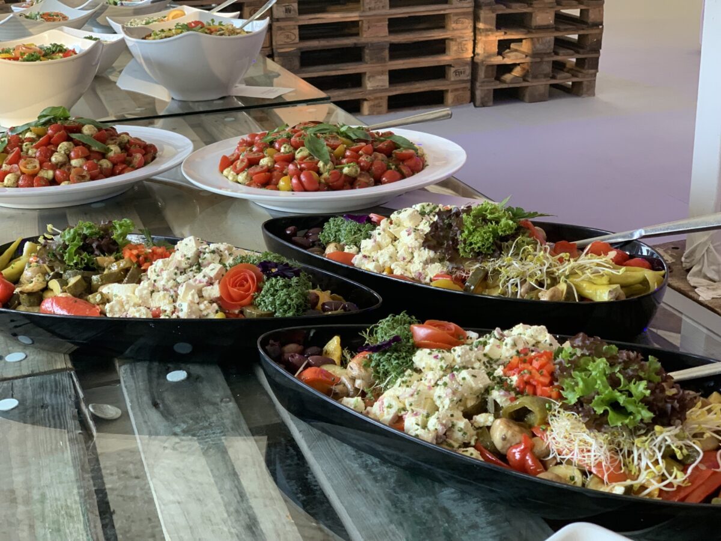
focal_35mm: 52
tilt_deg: -20.4
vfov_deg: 28.0
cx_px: 360
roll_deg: +1.2
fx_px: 1083
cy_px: 270
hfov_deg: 36.8
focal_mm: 6
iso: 125
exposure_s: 1/50
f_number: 2.4
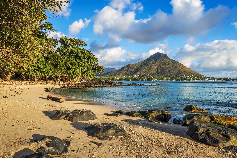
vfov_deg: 49.6
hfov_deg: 69.4
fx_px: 171
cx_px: 118
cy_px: 79
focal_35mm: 26
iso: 100
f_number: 11
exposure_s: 1/60
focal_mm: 26
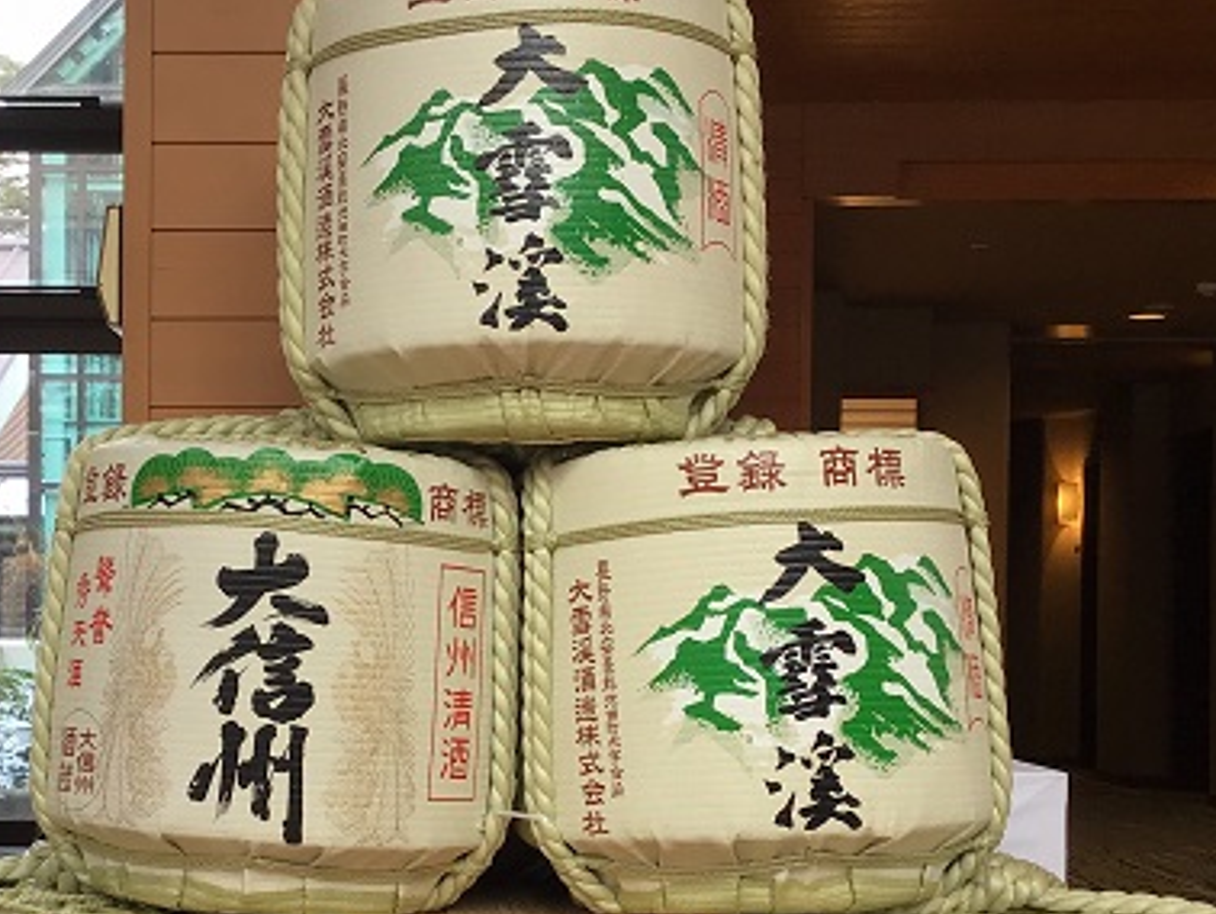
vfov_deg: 24.7
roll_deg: -0.5
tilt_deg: -1.1
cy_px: 634
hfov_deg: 32.4
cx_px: 389
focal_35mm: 59
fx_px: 2074
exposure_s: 1/60
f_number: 2.4
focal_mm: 3.3
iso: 25
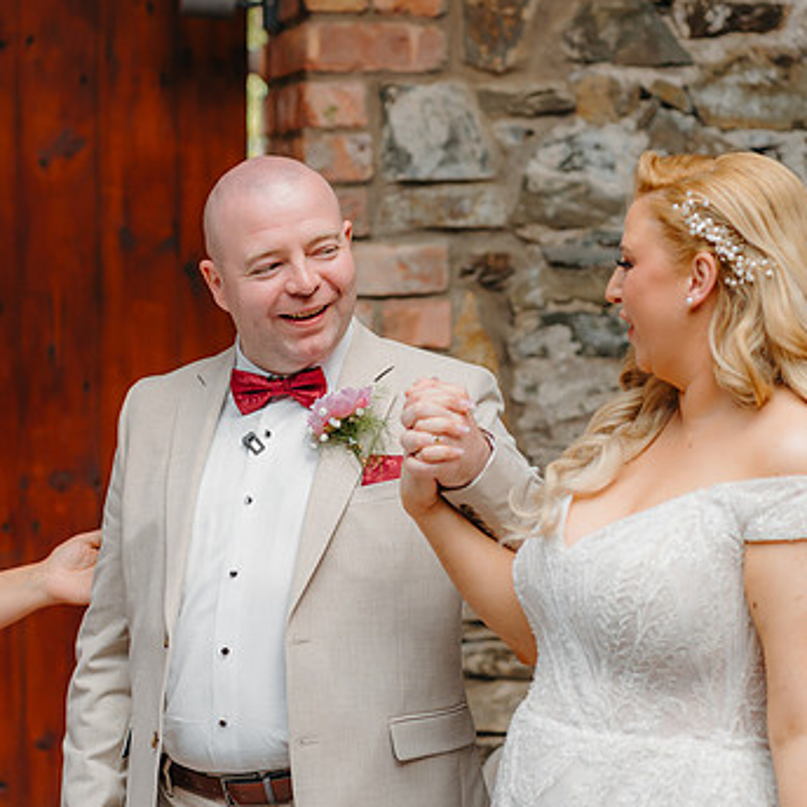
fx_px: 3218
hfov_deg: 14.3
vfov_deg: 14.3
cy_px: 395
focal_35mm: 122
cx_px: 267
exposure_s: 1/500
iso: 200
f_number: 2.5
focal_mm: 85
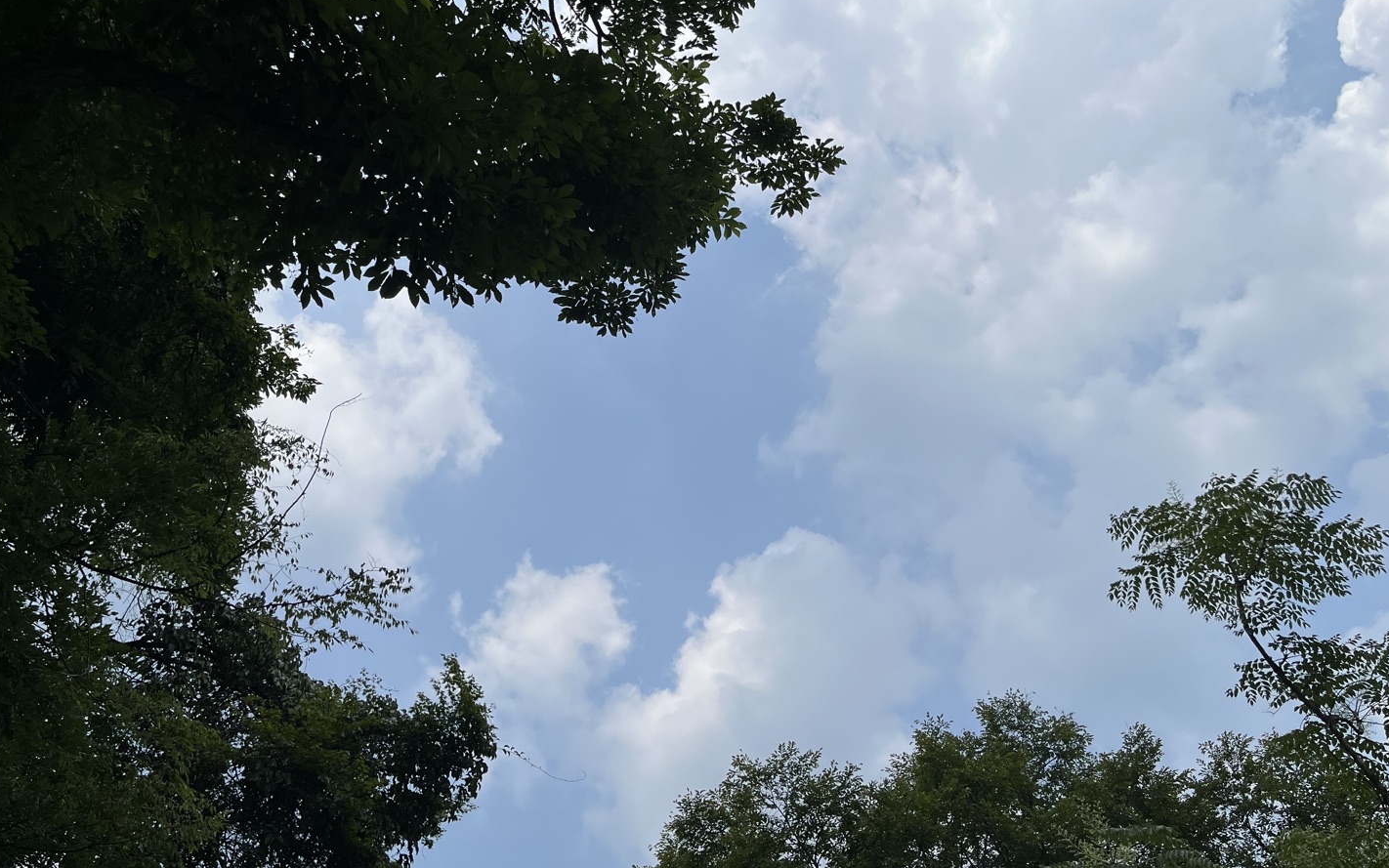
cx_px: 705
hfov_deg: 61.2
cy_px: 361
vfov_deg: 40.5
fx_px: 1174
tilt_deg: +51.5
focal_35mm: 31
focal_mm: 5.1
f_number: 1.6
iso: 50
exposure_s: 1/9901
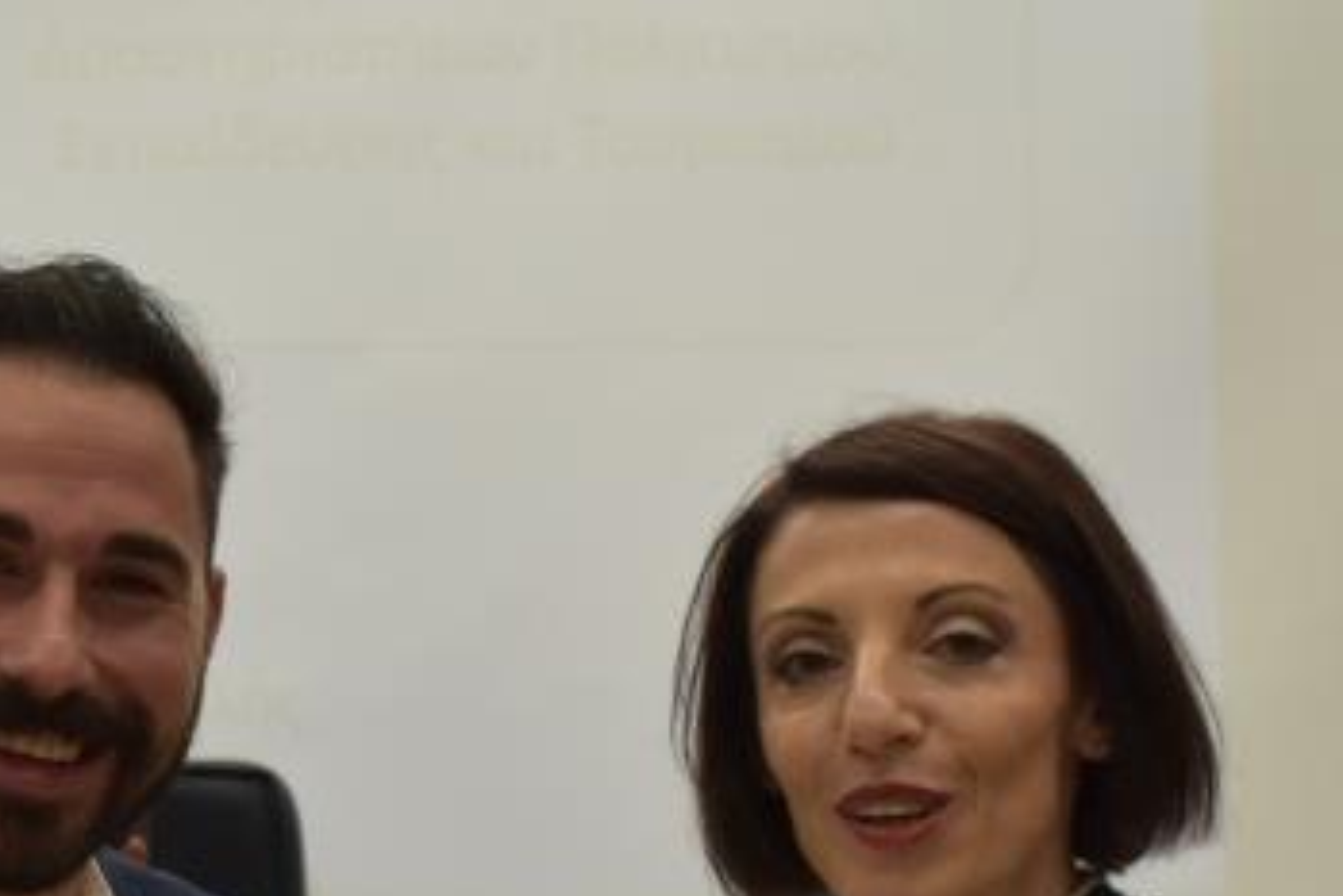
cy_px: 994
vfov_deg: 10.3
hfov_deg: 15.5
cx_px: 516
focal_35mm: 132
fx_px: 4926
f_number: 4.2
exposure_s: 1/160
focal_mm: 30
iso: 800
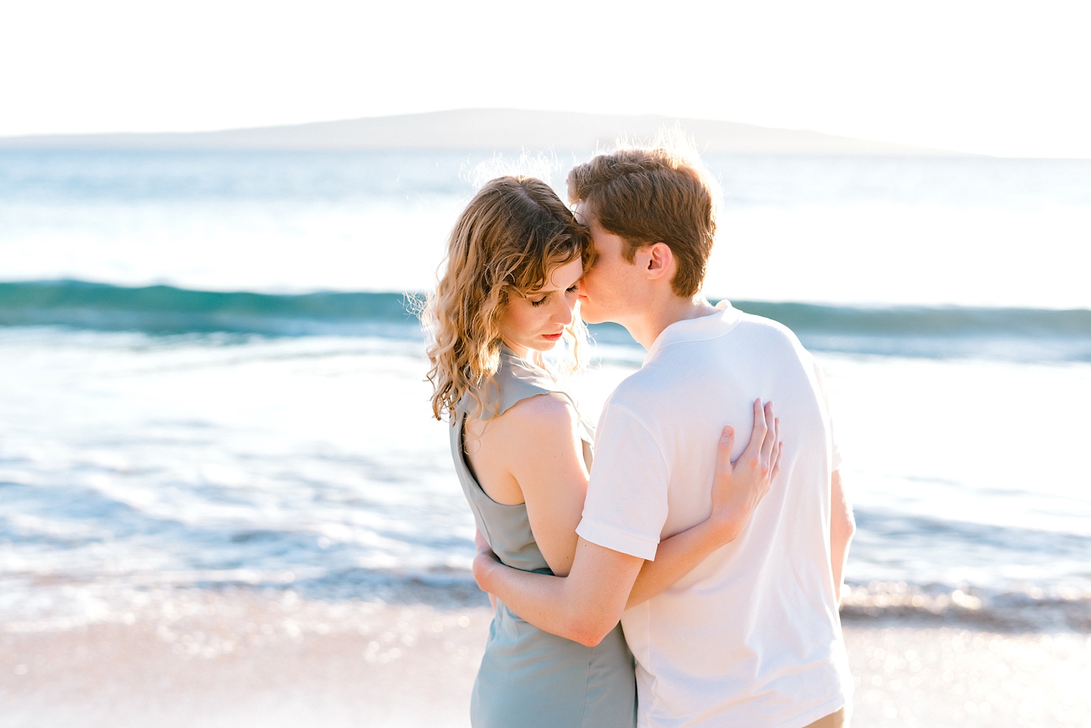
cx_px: 546
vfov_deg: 23.4
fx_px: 1758
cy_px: 364
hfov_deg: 34.5
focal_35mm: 58
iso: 200
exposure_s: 1/800
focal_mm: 58
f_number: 2.8
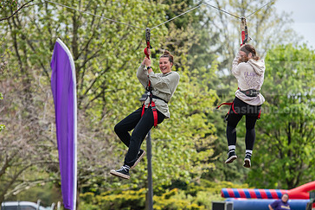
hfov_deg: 7.2
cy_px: 127
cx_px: 162
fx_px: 2512
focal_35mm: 287
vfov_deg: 4.8
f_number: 4
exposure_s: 1/800
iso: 160
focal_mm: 180
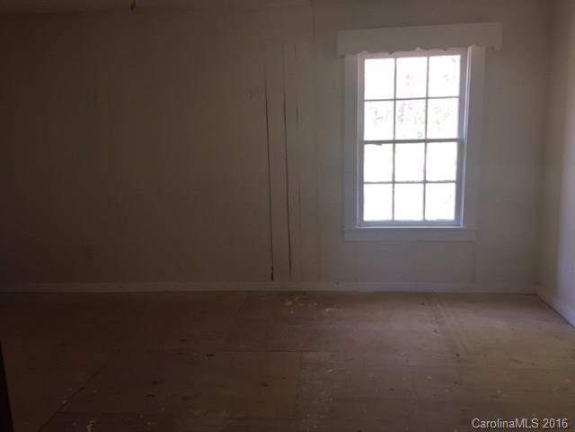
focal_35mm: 29
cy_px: 216
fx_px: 482
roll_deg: +1.2
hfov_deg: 61.7
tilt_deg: -9.4
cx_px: 288
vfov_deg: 48.2
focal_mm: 4.15
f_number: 2.2
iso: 32
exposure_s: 1/30
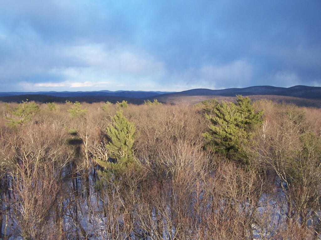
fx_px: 371
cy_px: 120
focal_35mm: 40
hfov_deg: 46.8
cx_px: 160
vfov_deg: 36.0
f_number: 2.8
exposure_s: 1/250
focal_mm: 6.7
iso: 80
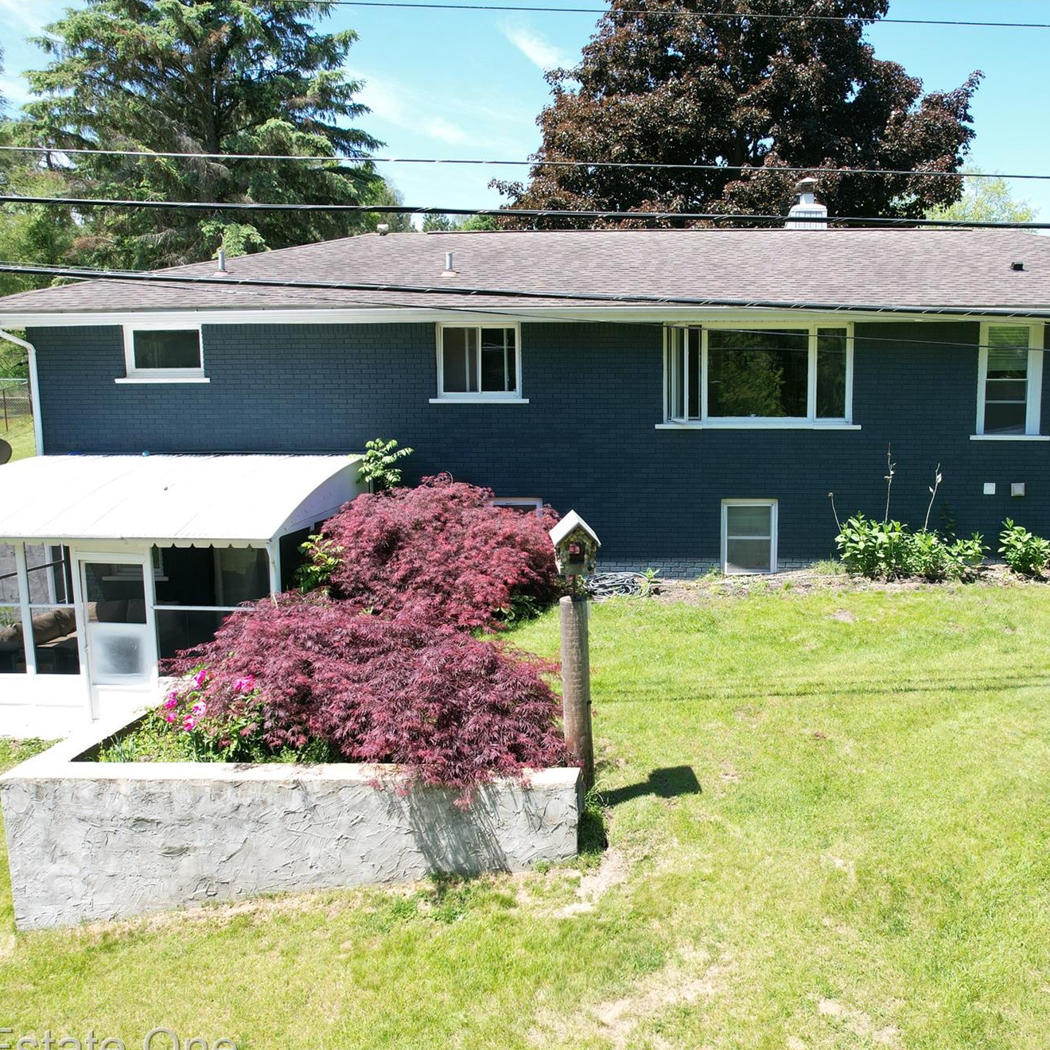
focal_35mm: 29
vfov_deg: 55.6
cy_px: 541
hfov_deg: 54.9
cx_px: 666
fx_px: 995
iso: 100
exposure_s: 1/640
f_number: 2.8
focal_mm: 8.38
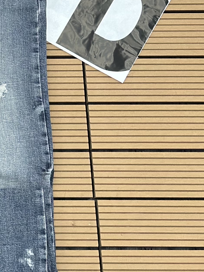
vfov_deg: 12.7
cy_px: 69
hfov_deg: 8.9
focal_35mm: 155
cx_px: -224
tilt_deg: -73.3
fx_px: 1219
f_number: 1.78
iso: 250
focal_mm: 6.86
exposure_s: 1/60
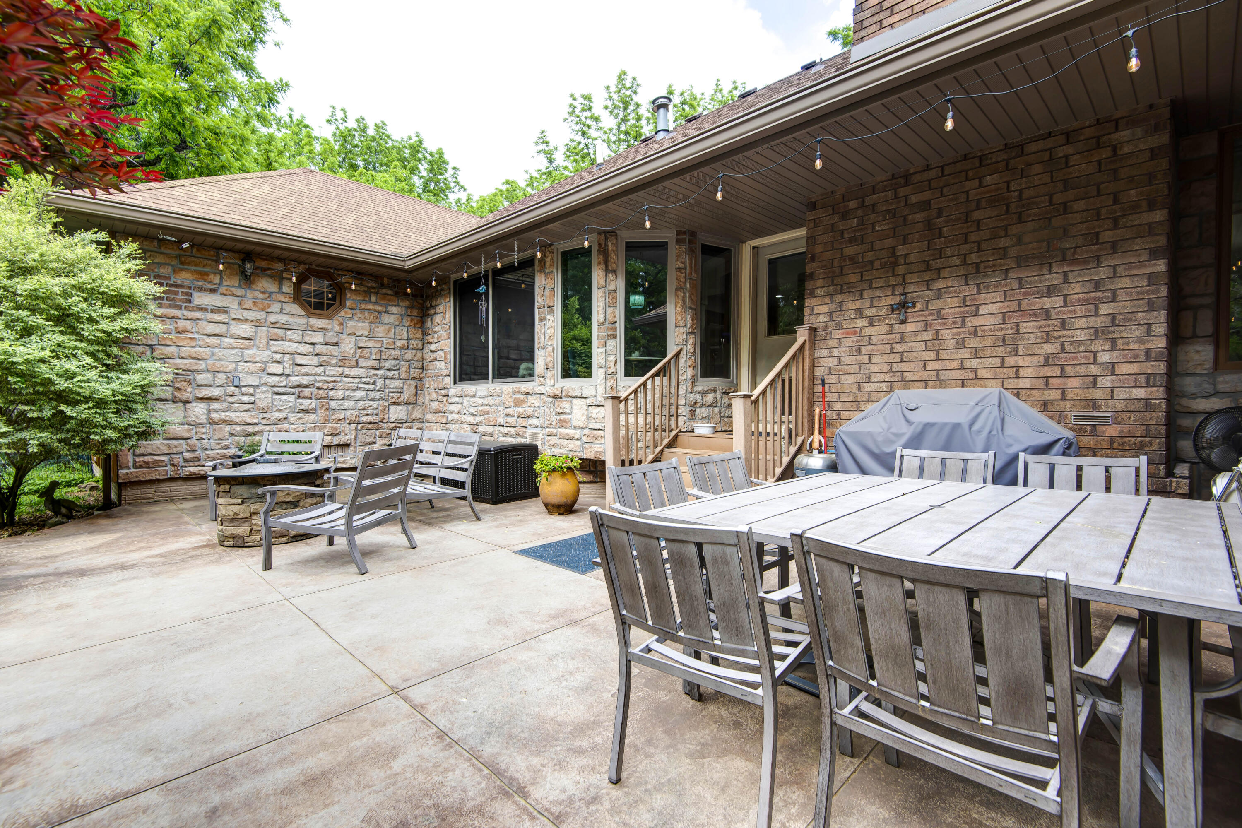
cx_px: 621
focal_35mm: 16
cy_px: 414
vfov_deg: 73.7
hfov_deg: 96.7
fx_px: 552
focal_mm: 16
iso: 100
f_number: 6.3
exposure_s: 1/100
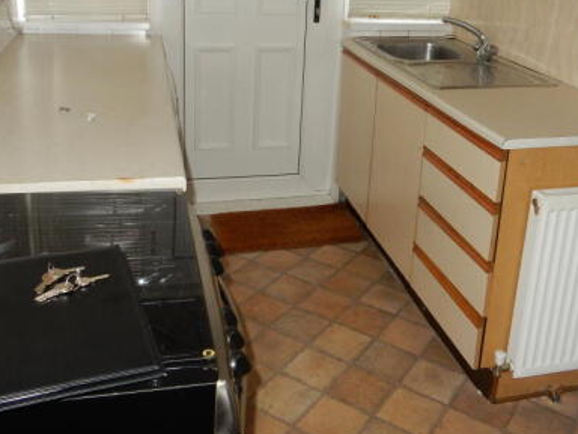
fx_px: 635
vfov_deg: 37.0
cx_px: 312
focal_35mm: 38
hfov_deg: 48.9
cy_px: 118
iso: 220
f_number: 3.7
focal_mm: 4.5
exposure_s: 1/30
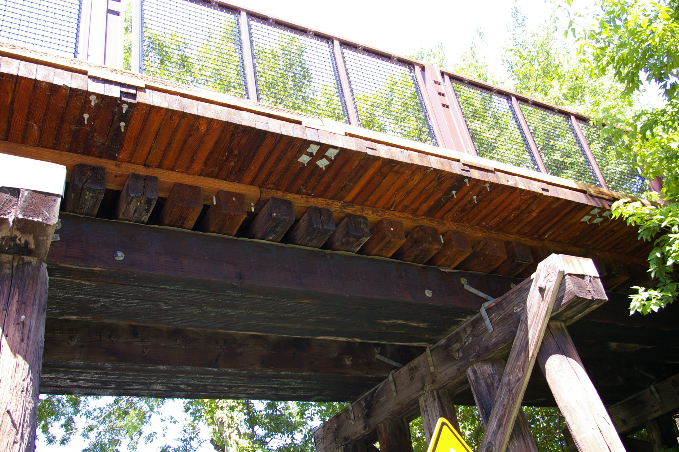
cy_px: 226
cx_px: 340
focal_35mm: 34
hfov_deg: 55.1
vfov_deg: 38.3
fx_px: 650
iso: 200
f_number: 5.6
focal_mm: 23
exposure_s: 1/60
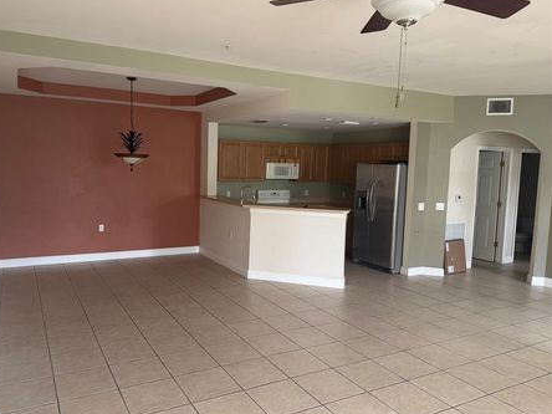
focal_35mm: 27
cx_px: 242
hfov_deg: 65.1
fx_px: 431
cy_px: 201
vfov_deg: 51.3
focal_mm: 6.76
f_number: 1.78
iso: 200
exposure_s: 1/105
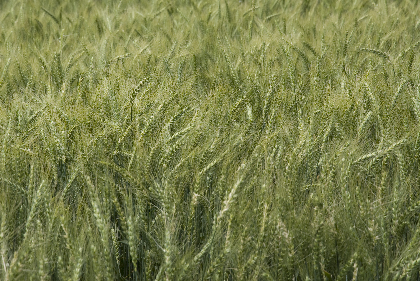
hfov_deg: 13.0
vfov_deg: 8.7
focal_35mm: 158
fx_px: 1840
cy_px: 140
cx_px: 210
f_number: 11
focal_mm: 105
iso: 200
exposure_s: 1/80
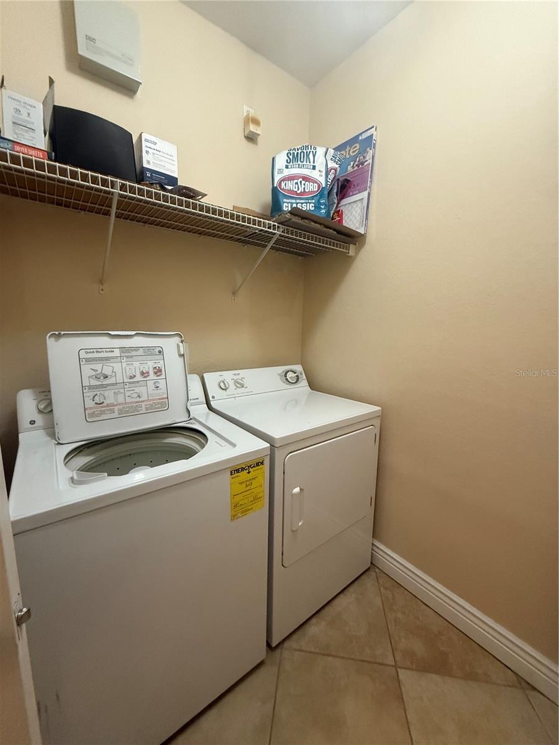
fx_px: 301
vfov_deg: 102.1
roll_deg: -1.9
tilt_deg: -8.9
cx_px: 280
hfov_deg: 85.7
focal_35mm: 14
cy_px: 372
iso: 640
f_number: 2.2
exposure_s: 1/60
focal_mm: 2.22
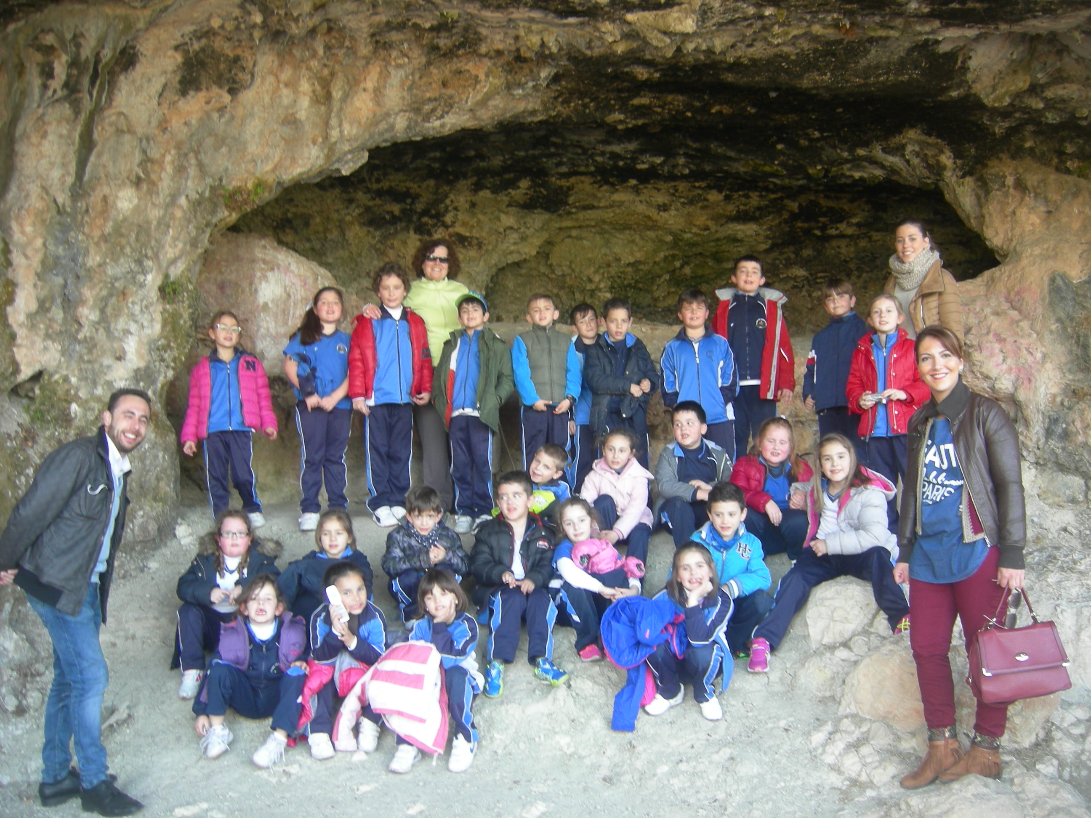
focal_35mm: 36
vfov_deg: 39.7
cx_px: 546
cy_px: 409
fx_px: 1135
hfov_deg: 51.4
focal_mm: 7.5
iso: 64
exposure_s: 1/30
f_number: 2.7
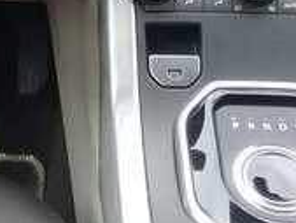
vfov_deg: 11.6
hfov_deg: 16.1
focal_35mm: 121
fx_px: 1035
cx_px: 51
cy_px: -136
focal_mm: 3.3
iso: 100
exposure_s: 1/120
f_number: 2.2
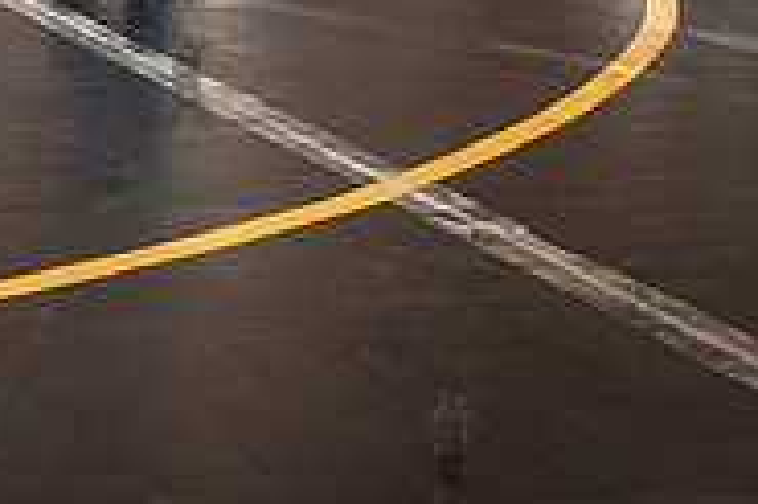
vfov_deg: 11.6
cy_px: -141
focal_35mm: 115
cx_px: -344
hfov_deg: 16.4
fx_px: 2419
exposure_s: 1/400
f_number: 4
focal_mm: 35
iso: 5000
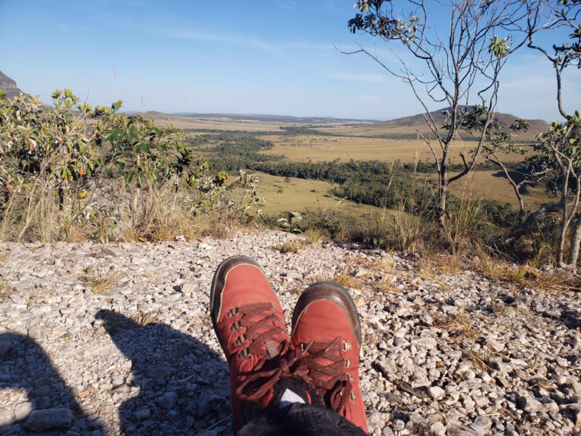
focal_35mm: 26
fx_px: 436
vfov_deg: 53.1
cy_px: 218
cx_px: 290
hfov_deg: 67.3
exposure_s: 1/1272
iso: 50
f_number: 2.4
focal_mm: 4.3
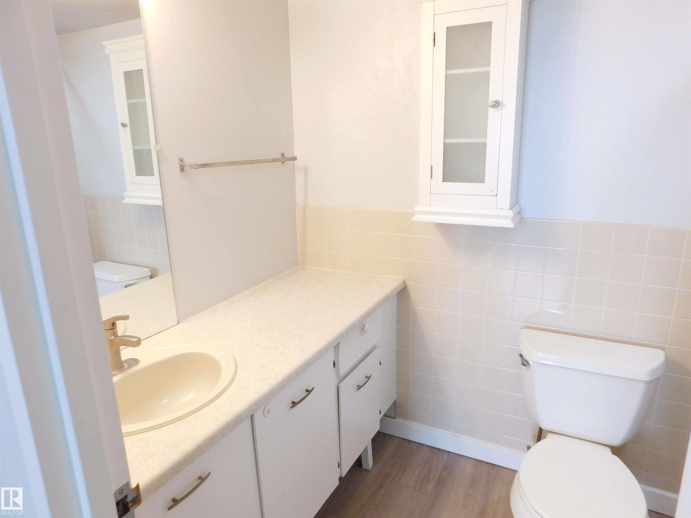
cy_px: 259
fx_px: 459
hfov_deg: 73.9
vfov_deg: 58.9
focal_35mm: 23
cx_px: 346
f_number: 3
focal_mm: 4
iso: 220
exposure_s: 1/30
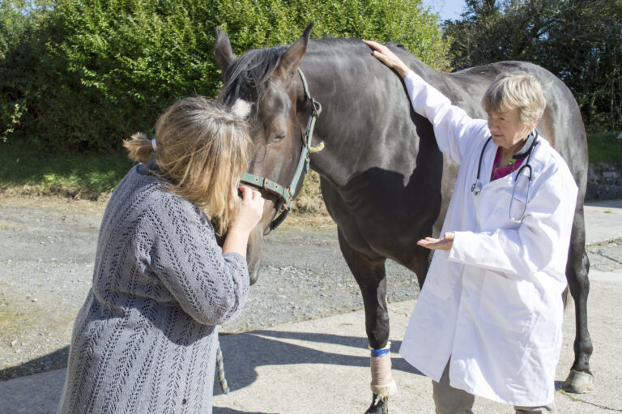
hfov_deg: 45.0
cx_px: 311
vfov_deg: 30.8
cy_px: 207
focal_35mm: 44
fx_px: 751
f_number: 7.1
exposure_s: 1/200
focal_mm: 29
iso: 100
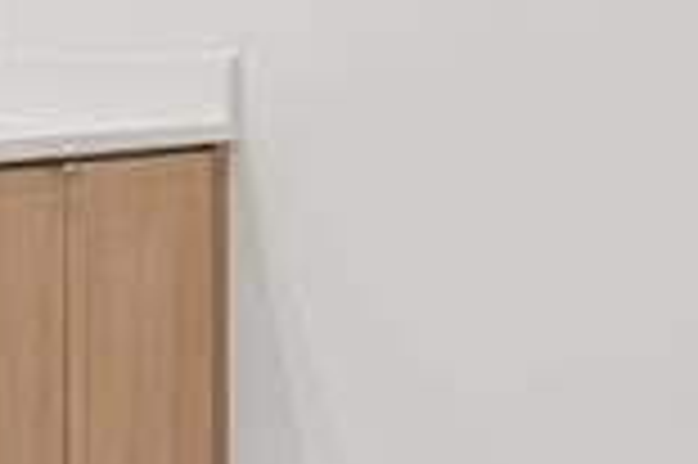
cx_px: 455
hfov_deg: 18.7
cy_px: 90
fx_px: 2117
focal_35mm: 109
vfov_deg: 12.4
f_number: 8
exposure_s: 1/40
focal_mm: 11
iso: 250
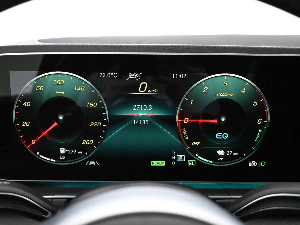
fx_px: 280
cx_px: 142
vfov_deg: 43.8
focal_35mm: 32
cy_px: 110
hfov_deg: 56.4
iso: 9000
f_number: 3.8
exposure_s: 1/60
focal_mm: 19.5
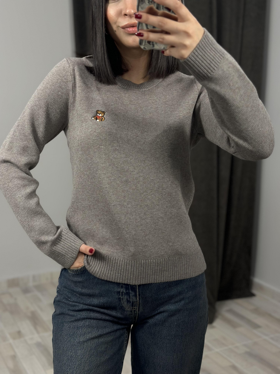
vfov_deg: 39.7
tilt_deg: -33.4
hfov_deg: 30.3
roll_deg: +1.8
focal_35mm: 48
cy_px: 187
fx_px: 518
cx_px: 140
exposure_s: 1/100
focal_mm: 6.86
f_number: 1.78
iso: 160
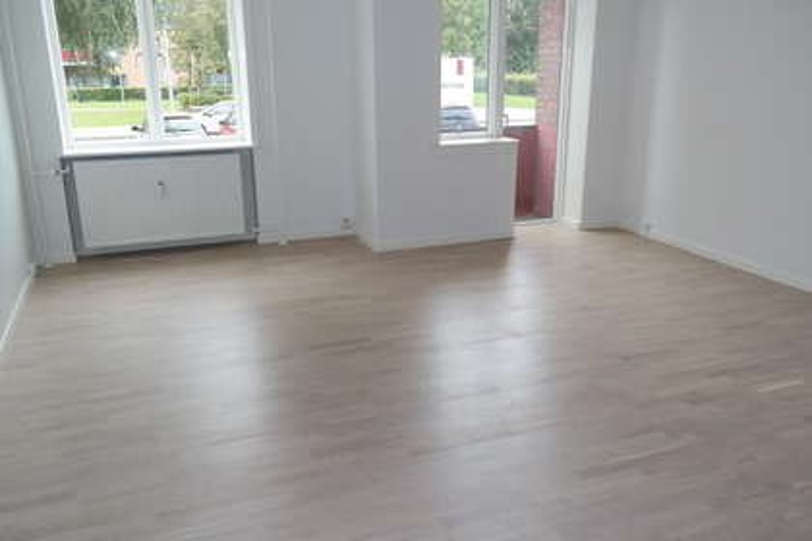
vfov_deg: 43.6
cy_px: 270
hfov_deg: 61.9
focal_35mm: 30
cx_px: 406
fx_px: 677
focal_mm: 20
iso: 200
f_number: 4.5
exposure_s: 1/50
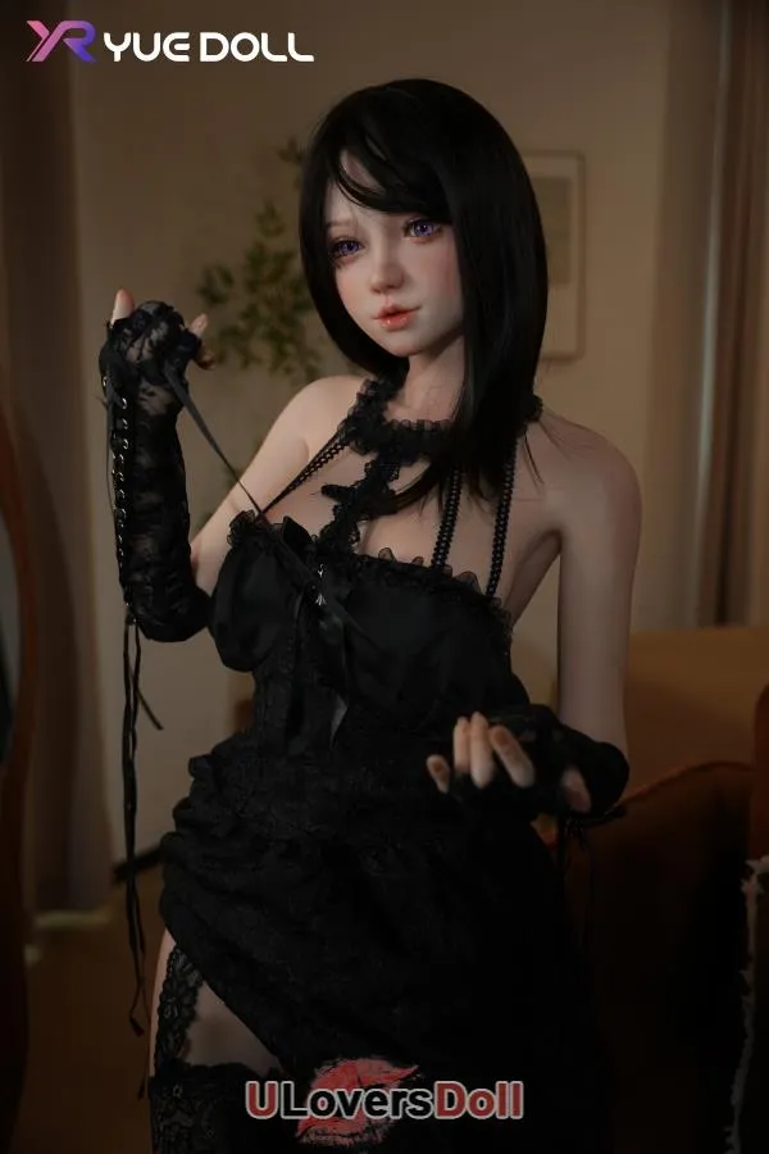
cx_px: 384
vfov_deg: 53.5
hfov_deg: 37.2
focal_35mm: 36
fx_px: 1144
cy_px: 577
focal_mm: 35.7
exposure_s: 1/40
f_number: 3.2
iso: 80
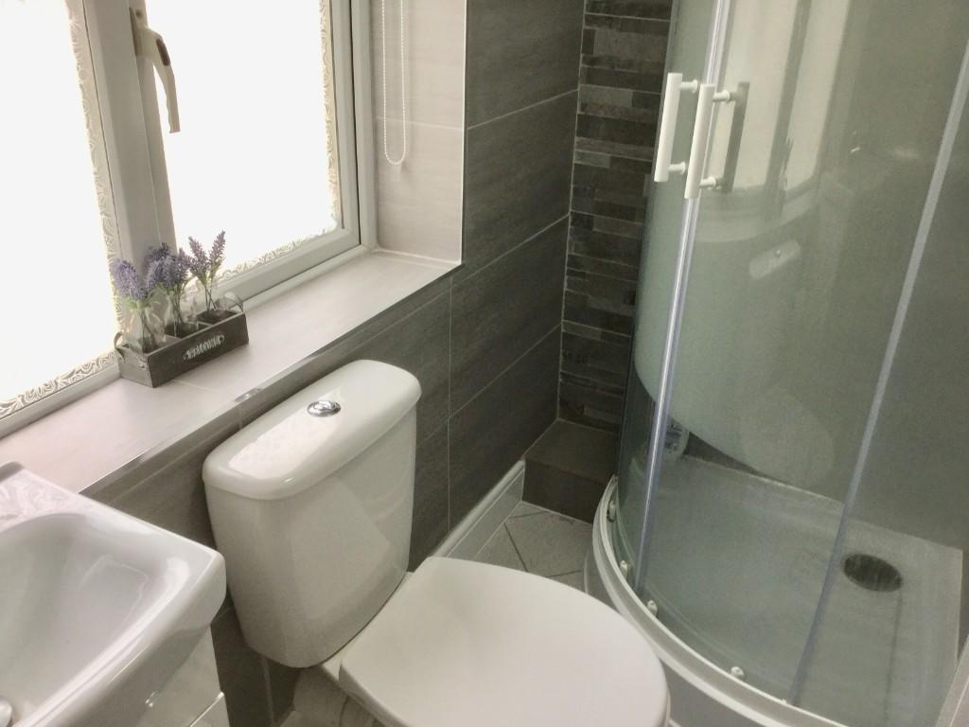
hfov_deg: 58.4
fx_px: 868
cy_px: 364
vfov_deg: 45.4
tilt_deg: -26.9
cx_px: 484
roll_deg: -2.6
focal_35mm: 31
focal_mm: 3.3
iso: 32
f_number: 2.4
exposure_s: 1/50
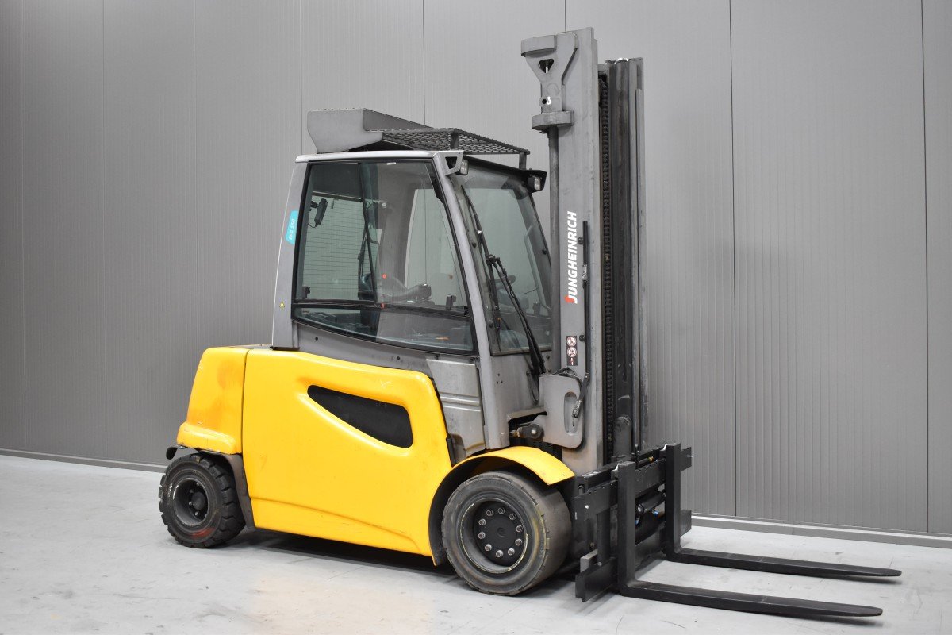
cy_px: 318
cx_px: 476
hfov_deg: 51.3
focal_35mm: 38
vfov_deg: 35.5
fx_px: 992
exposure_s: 1/40
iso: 1250
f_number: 4.5
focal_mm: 25
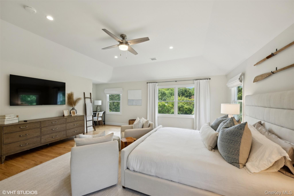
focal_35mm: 14
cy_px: 98
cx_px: 147
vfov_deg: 81.2
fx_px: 114
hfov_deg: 104.3
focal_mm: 14
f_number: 8
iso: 800
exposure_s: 1/100
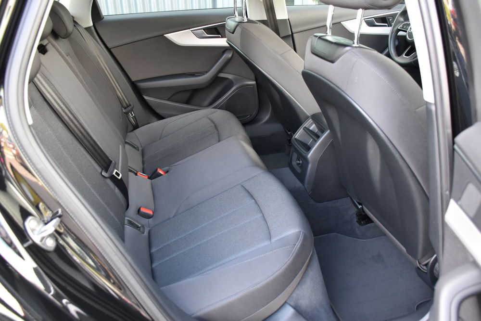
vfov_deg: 43.6
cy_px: 160
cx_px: 240
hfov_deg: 61.9
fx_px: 401
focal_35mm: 30
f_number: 3.5
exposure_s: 1/60
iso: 800
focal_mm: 20
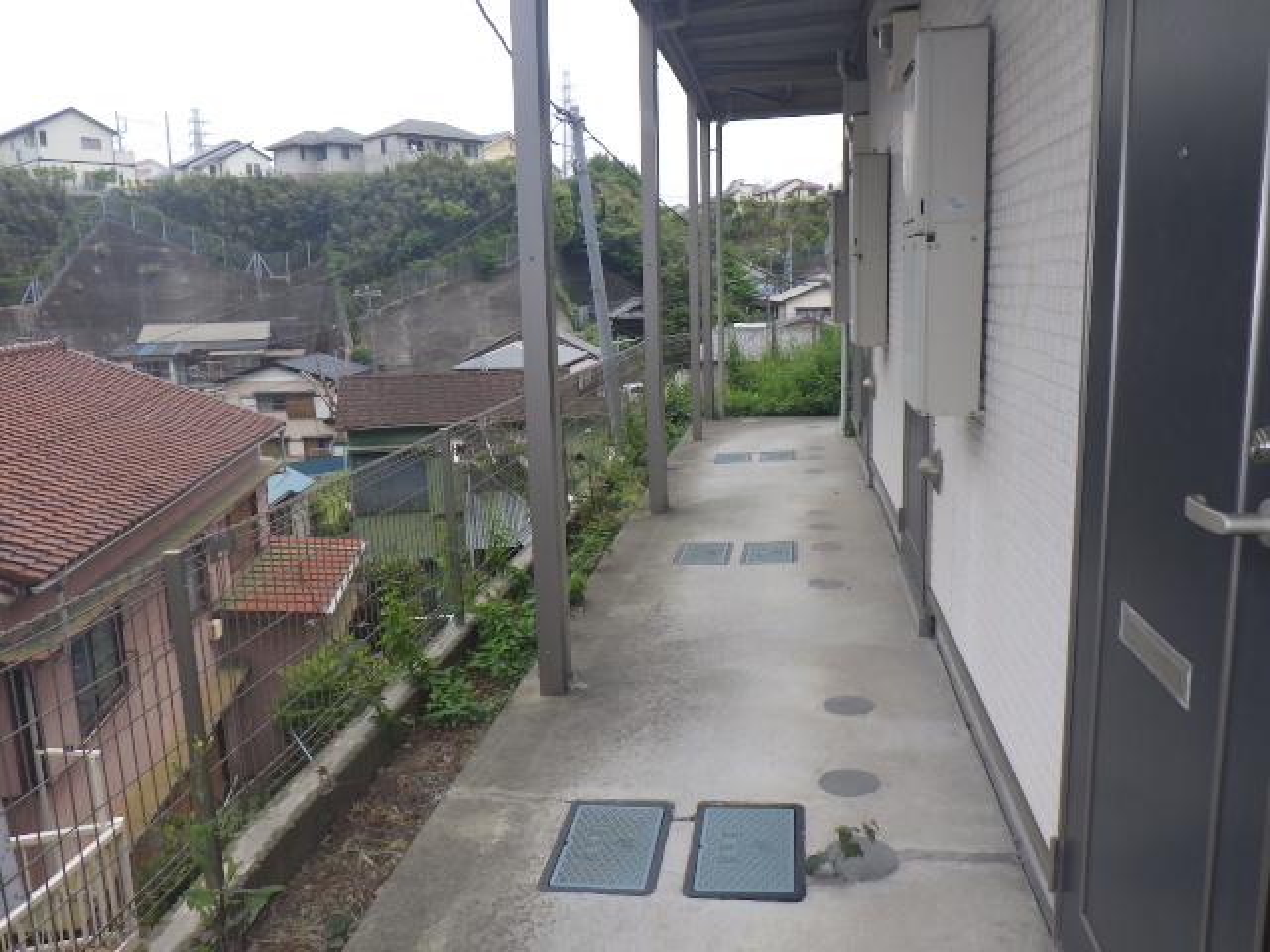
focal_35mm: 28
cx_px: 635
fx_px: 1027
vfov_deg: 49.7
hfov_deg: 63.4
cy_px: 476
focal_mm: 5
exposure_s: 1/500
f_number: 4.2
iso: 125
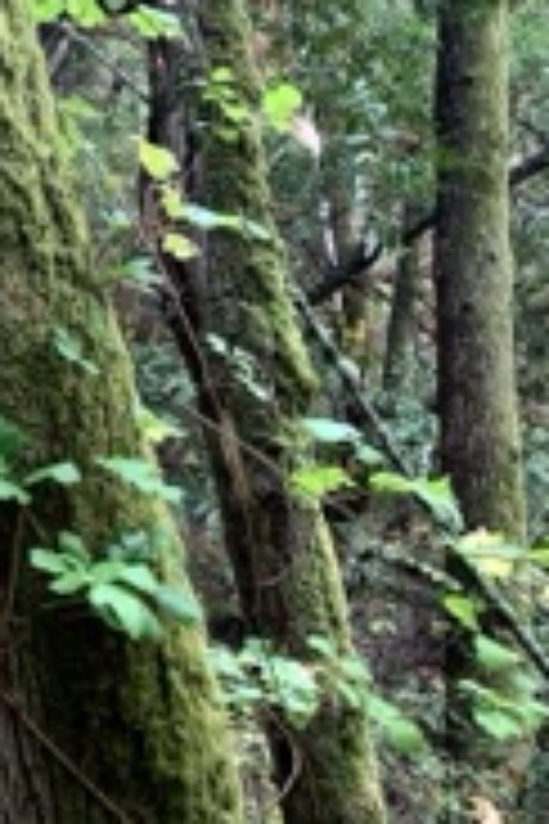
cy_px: 455
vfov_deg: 33.9
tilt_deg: -0.2
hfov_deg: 19.6
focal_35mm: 59
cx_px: -302
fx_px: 1350
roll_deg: -0.9
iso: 160
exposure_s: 1/60
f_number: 1.8
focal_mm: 4.25
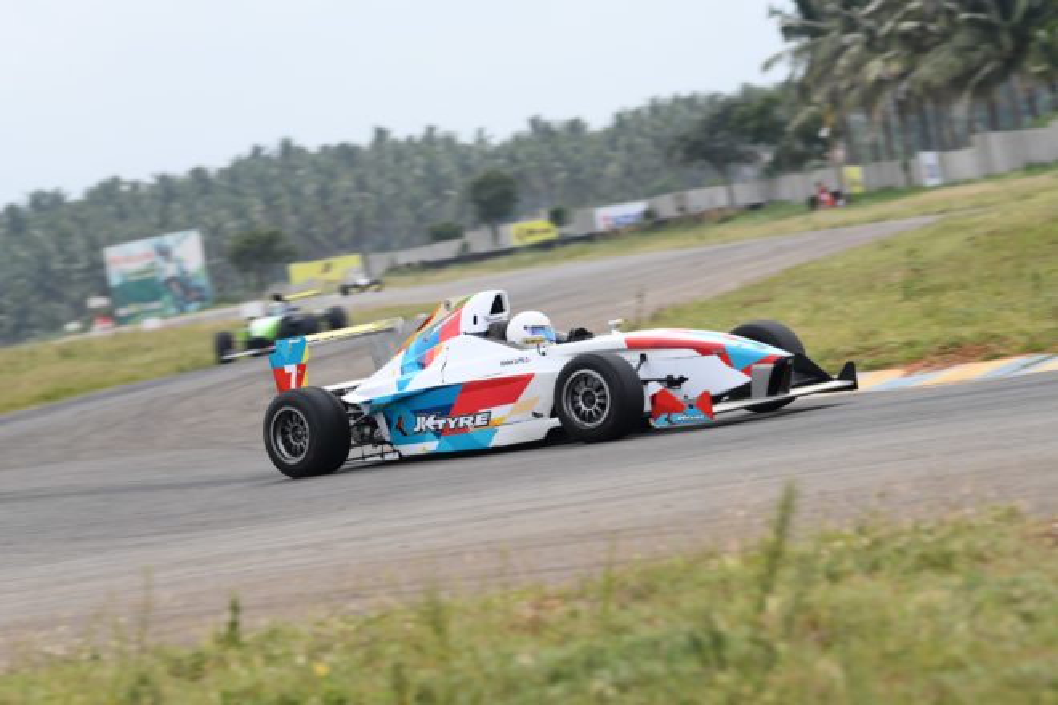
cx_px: 529
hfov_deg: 10.3
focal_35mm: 200
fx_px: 5877
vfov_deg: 6.9
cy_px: 352
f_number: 6.3
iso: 100
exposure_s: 1/250
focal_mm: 200
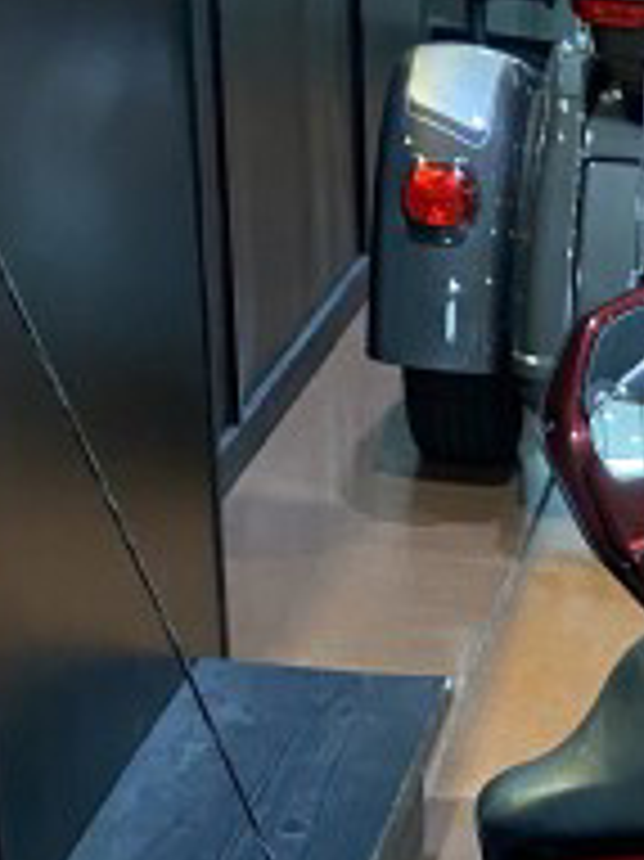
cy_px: 1630
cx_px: 941
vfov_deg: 15.2
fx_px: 2707
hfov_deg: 12.9
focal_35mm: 109
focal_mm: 4.25
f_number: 1.8
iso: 320
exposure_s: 1/60
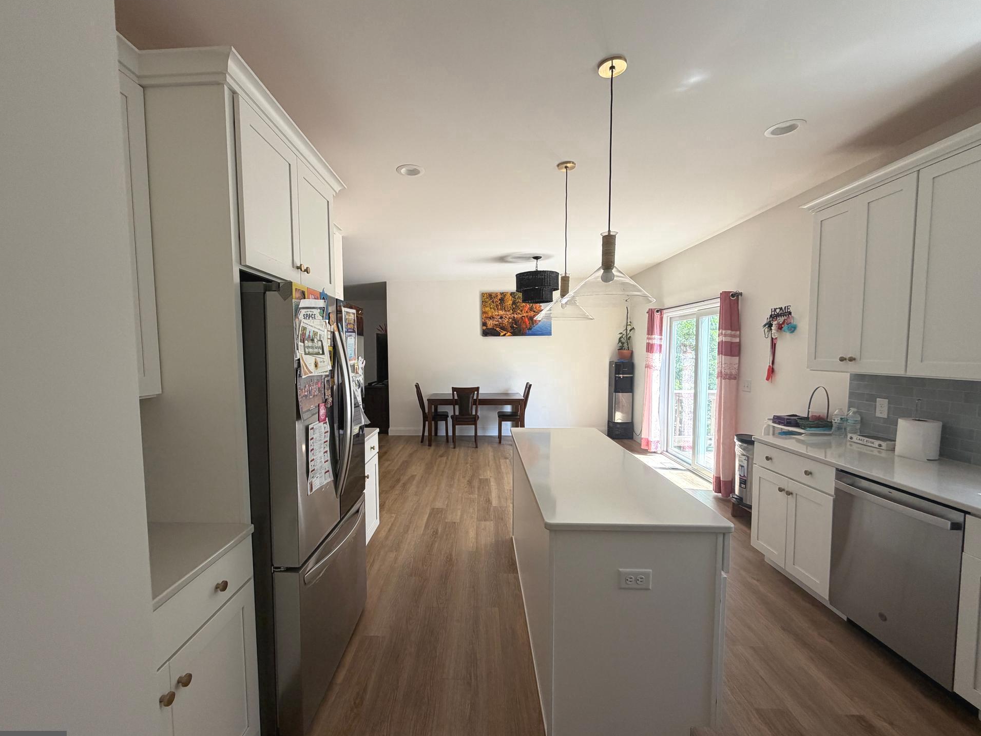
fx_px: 425
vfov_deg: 81.7
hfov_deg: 98.1
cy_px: 379
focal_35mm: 15
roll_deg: +1.4
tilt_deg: -1.1
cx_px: 464
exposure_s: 1/121
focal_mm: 2.22
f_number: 2.2
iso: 100
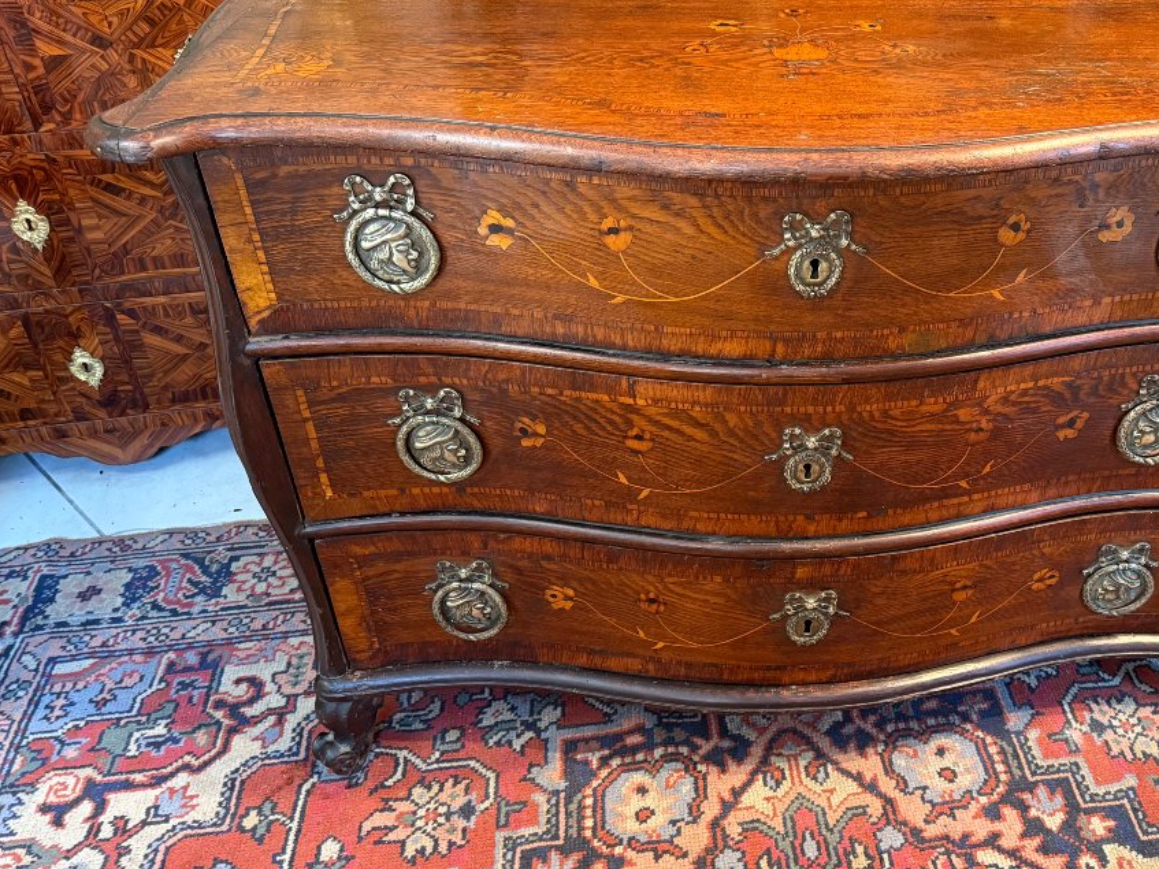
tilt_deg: -36.2
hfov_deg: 52.6
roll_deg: -0.9
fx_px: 1138
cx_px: 805
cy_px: 438
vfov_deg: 41.8
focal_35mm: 34
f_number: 1.78
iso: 500
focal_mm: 6.76
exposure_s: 1/50
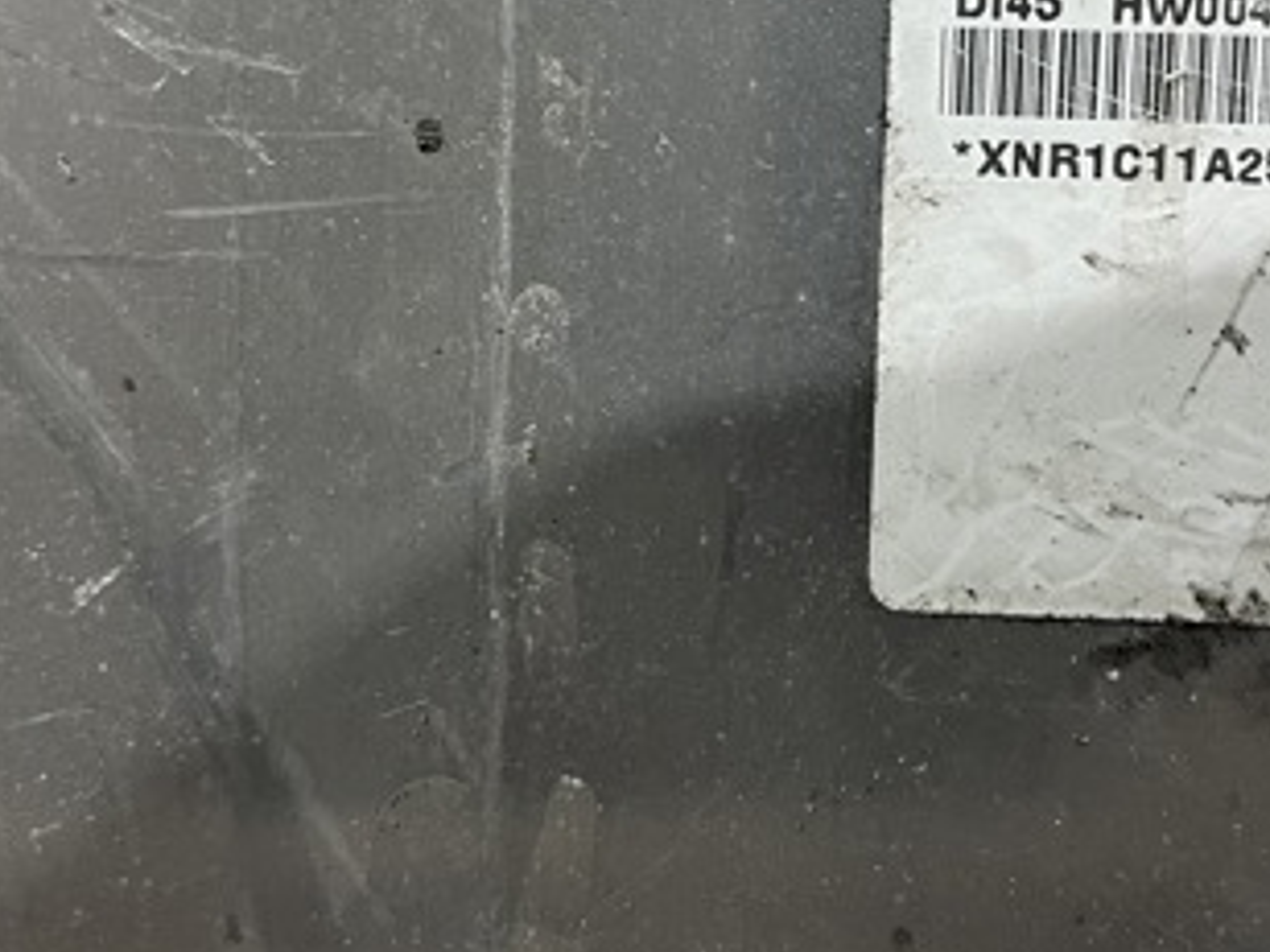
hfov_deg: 35.4
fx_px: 1981
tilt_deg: -24.9
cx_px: 767
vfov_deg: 26.7
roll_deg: +0.9
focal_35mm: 54
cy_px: 251
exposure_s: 1/50
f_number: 1.6
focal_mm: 5.1
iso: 160
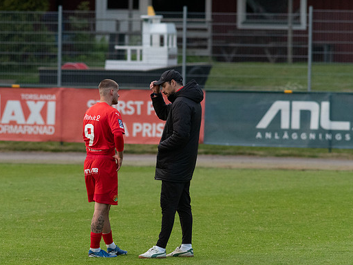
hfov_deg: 4.1
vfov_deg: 3.0
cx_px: 163
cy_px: 132
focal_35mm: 489
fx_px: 4988
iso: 3200
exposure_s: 1/1250
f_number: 4
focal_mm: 300
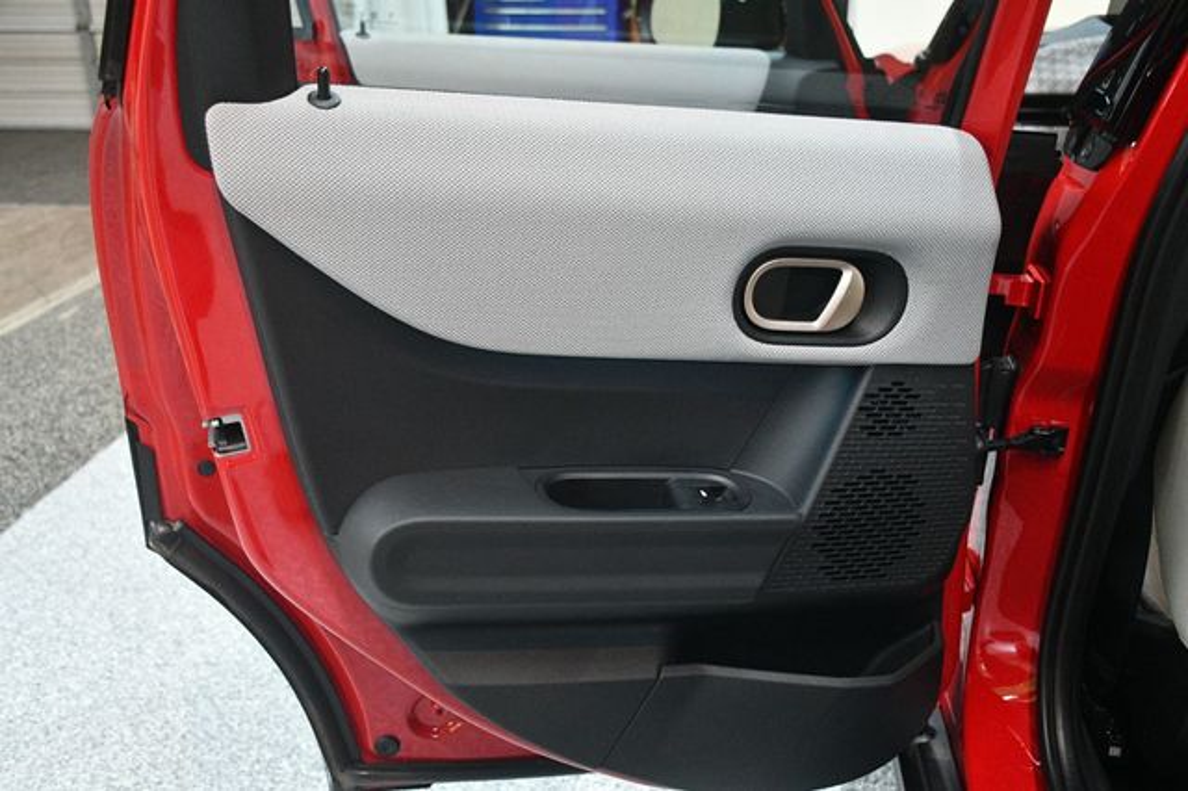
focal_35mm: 36
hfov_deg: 53.2
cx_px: 594
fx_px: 1187
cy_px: 396
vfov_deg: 36.8
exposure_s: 1/80
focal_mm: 24
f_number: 3.8
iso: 3200
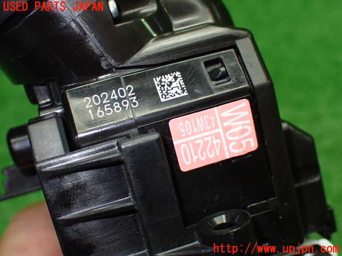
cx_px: 171
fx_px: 534
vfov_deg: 27.0
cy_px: 128
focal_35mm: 54
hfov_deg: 35.5
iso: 800
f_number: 3.3
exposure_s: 1/100
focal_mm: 9.65
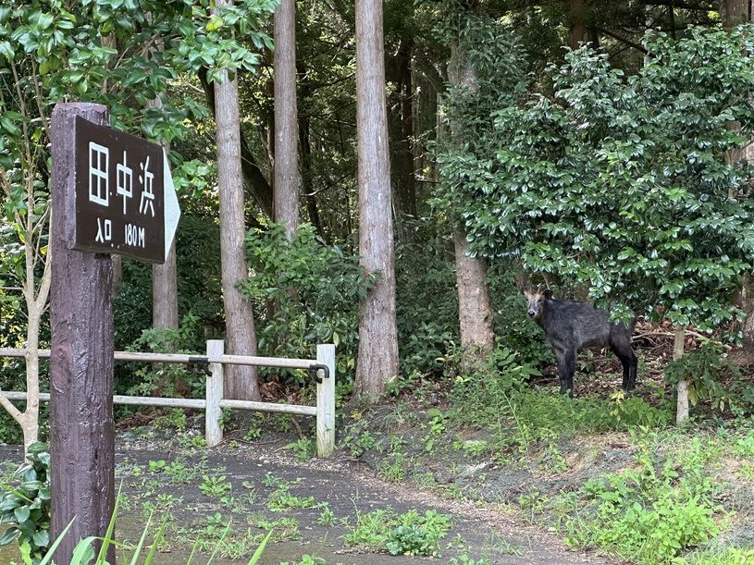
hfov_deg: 25.3
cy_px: 282
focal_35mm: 77
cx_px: 377
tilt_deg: -0.4
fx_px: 1677
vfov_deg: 19.1
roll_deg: -0.7
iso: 160
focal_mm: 9
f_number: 2.8
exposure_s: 1/99
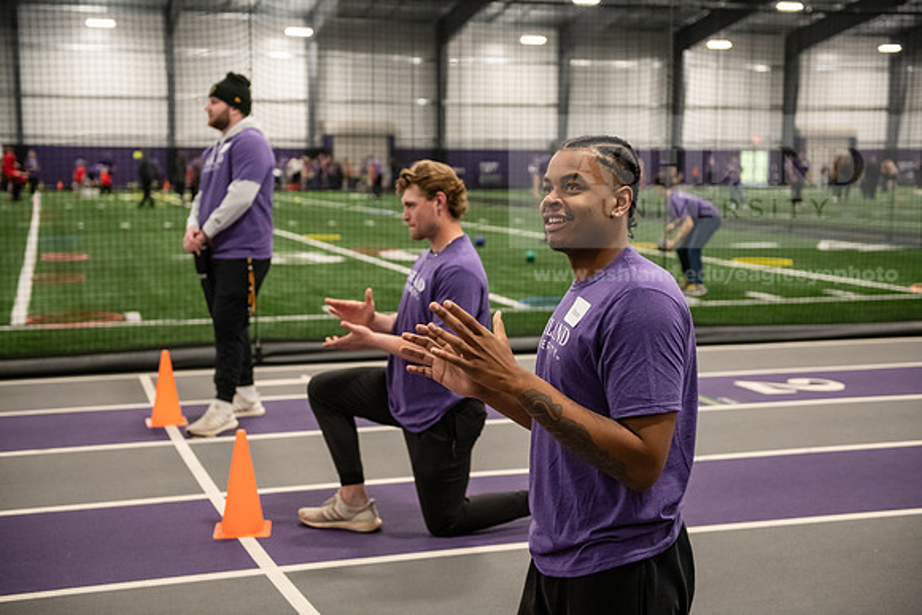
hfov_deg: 38.2
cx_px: 461
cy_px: 308
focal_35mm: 52
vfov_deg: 26.0
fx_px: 1332
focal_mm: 52
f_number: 3.2
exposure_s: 1/320
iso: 4000
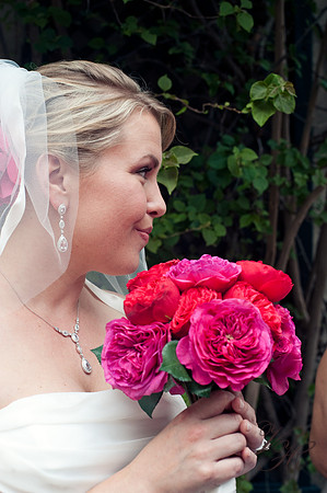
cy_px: 246
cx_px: 164
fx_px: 683
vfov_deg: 39.6
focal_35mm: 50
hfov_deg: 26.9
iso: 400
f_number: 6.3
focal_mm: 50
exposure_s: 1/250
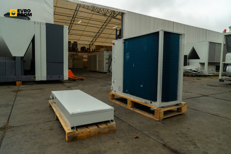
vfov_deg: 53.1
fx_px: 154
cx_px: 116
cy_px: 77
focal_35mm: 24
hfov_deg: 73.7
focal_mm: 24
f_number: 5
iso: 400
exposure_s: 1/250
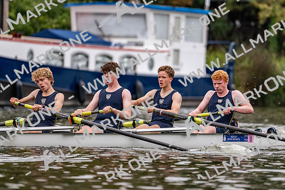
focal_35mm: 600
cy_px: 95
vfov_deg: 2.3
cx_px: 142
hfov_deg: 3.4
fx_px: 4747
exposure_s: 1/2500
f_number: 4.5
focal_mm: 400
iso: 1800
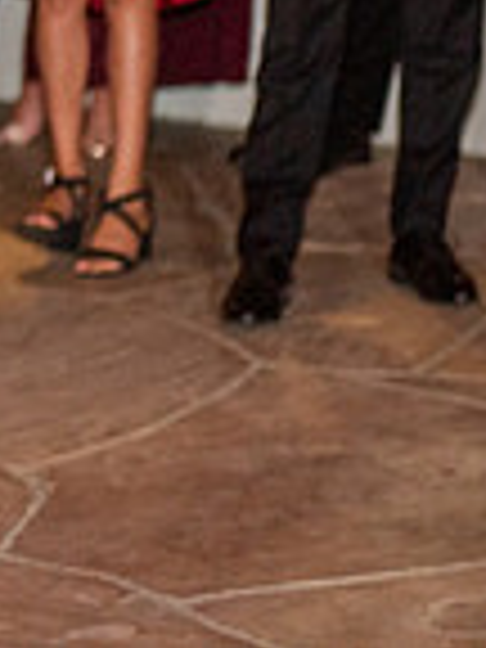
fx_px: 5092
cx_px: -580
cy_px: -218
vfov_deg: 7.2
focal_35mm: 272
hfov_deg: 5.3
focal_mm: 70
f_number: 2.8
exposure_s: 1/125
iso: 1250
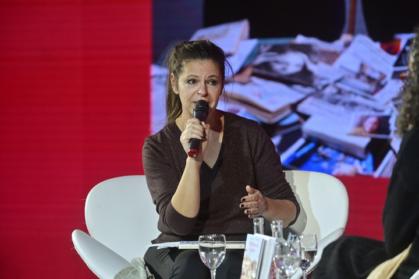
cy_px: 140
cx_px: 210
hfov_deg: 10.3
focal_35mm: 200
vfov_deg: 6.9
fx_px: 2326
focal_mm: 200
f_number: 5
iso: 1250
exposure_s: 1/400
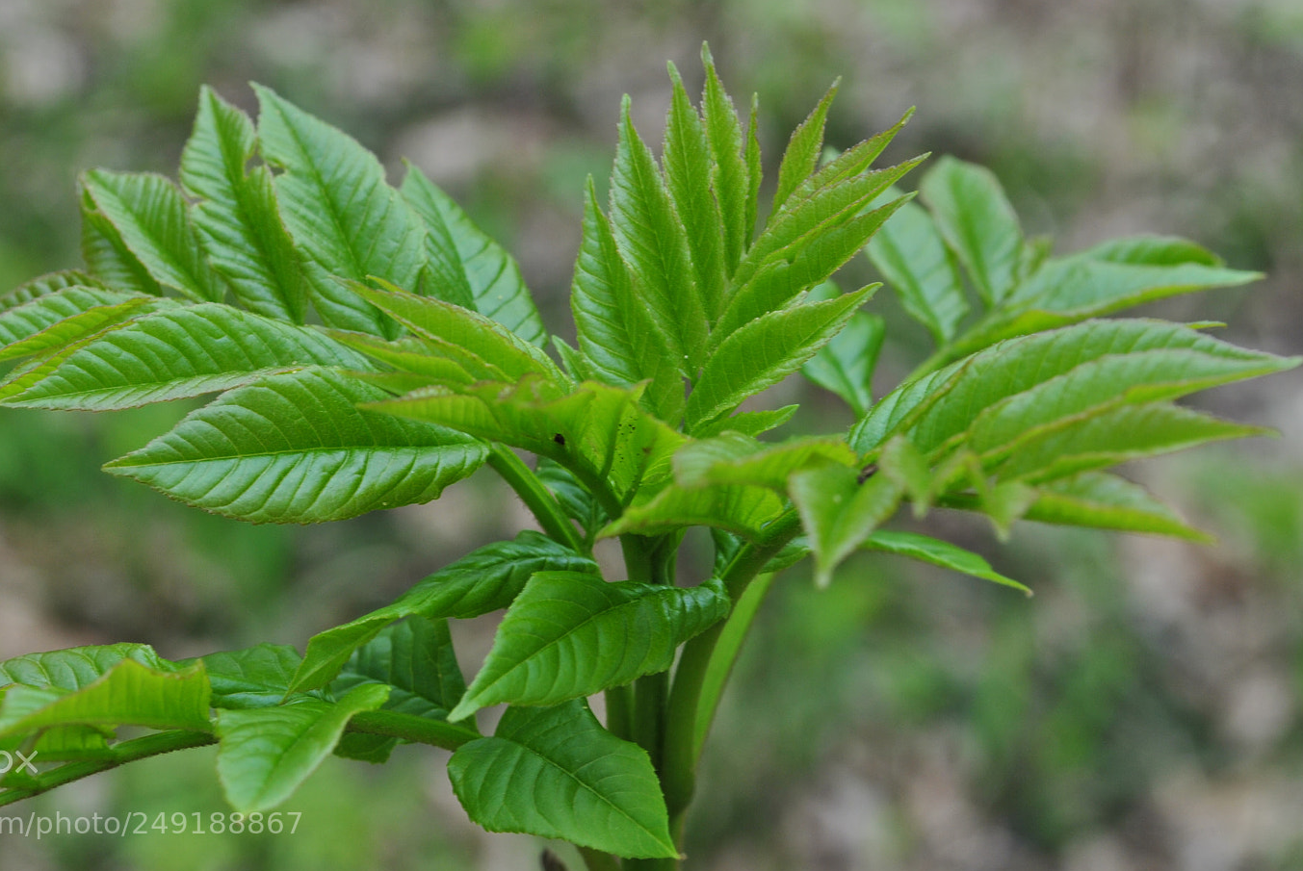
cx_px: 569
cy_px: 384
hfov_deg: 20.9
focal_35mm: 98
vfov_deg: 14.1
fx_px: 3536
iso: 100
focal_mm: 55
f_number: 10
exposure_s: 1/40
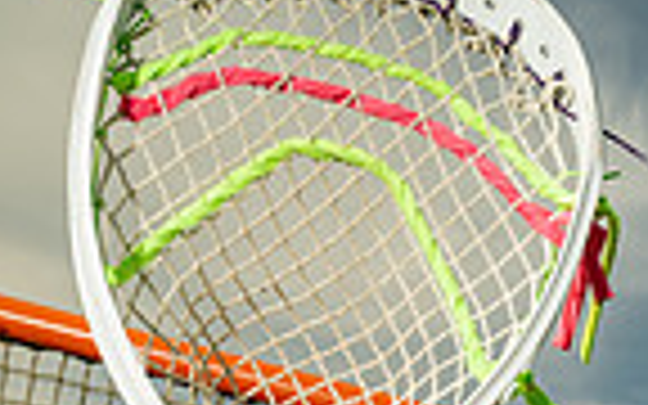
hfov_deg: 17.6
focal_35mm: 118
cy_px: 981
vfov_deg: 9.8
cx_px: 486
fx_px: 2084
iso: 250
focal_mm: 37
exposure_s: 1/250
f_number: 8
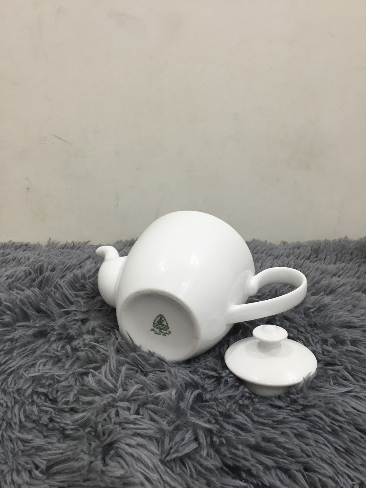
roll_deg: +0.9
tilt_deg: -16.4
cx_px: 183
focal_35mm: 31
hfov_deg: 45.4
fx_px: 437
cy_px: 244
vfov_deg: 58.4
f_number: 2.4
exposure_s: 1/33
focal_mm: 3.3
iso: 64
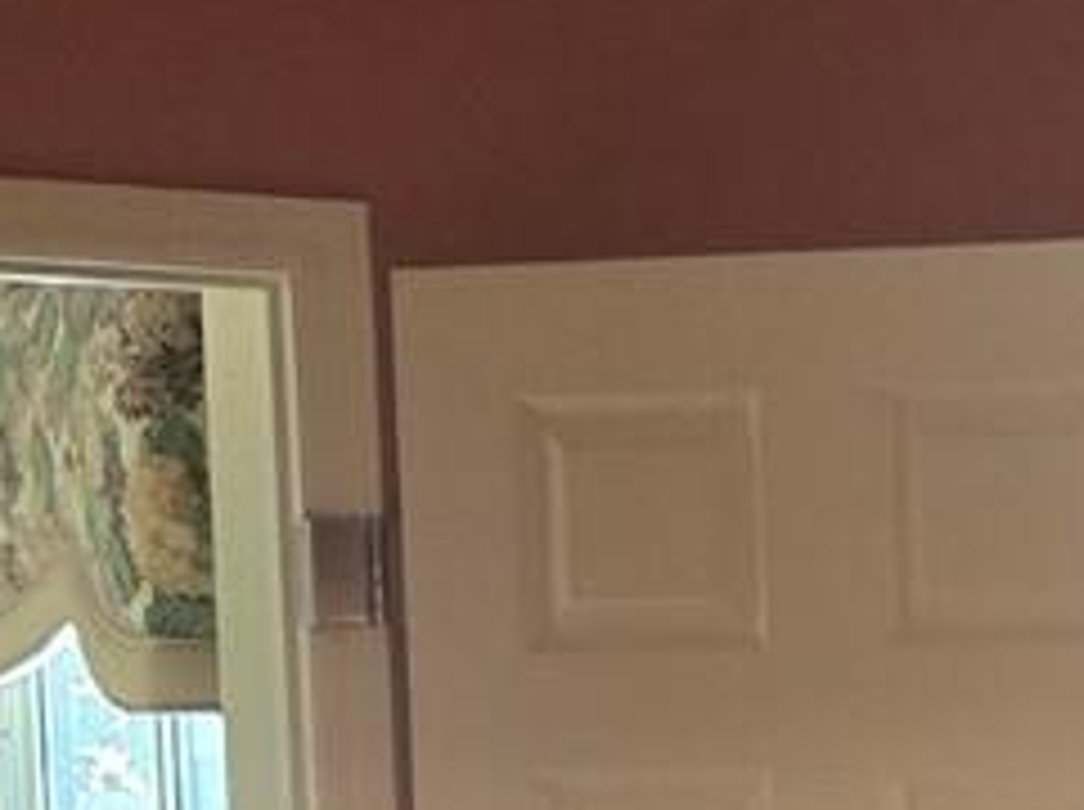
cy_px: 1336
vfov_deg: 9.3
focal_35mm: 153
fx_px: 4784
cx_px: 1930
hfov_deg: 11.9
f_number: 1.8
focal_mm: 5.4
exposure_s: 1/60
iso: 500
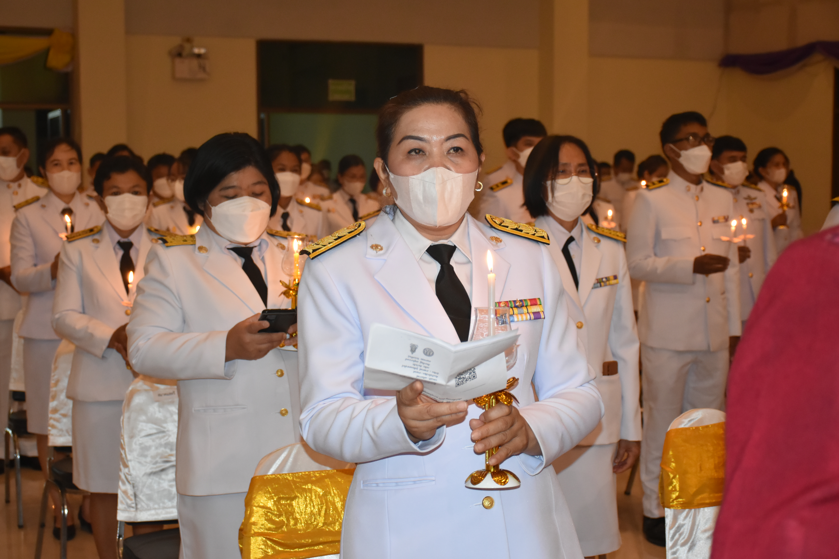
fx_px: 1223
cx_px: 420
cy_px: 280
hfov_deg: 37.9
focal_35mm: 52
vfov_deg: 25.8
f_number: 4.2
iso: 2000
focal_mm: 35
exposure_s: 1/60
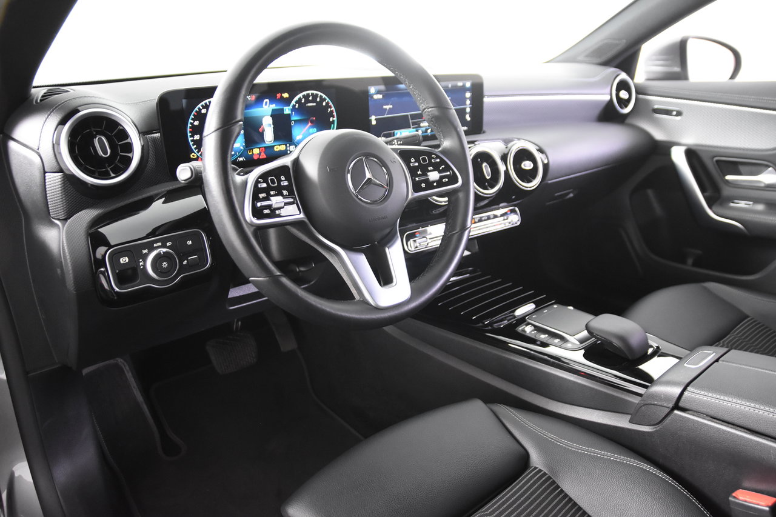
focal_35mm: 26
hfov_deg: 70.4
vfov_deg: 50.4
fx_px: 550
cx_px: 388
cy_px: 258
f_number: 2.8
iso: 2800
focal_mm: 17
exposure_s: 1/25
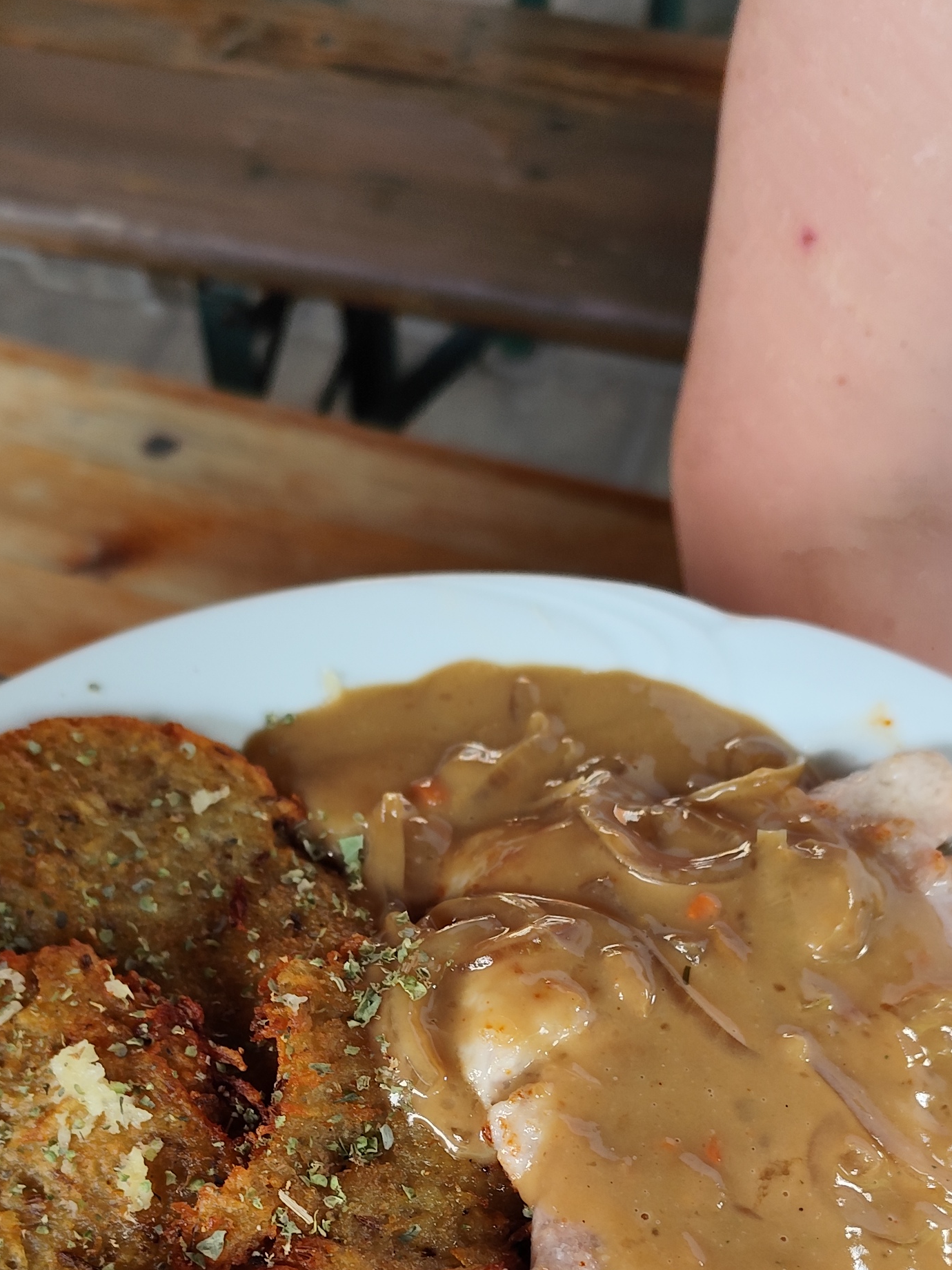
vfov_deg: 35.4
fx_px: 1870
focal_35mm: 51
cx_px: 456
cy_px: 1129
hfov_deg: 28.6
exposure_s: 1/100
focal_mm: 6.19
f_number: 1.65
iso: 125
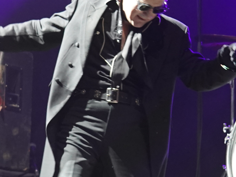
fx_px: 1282
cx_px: 173
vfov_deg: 7.9
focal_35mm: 188
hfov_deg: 10.5
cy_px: 55
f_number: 4
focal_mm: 45
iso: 3200
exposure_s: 1/160
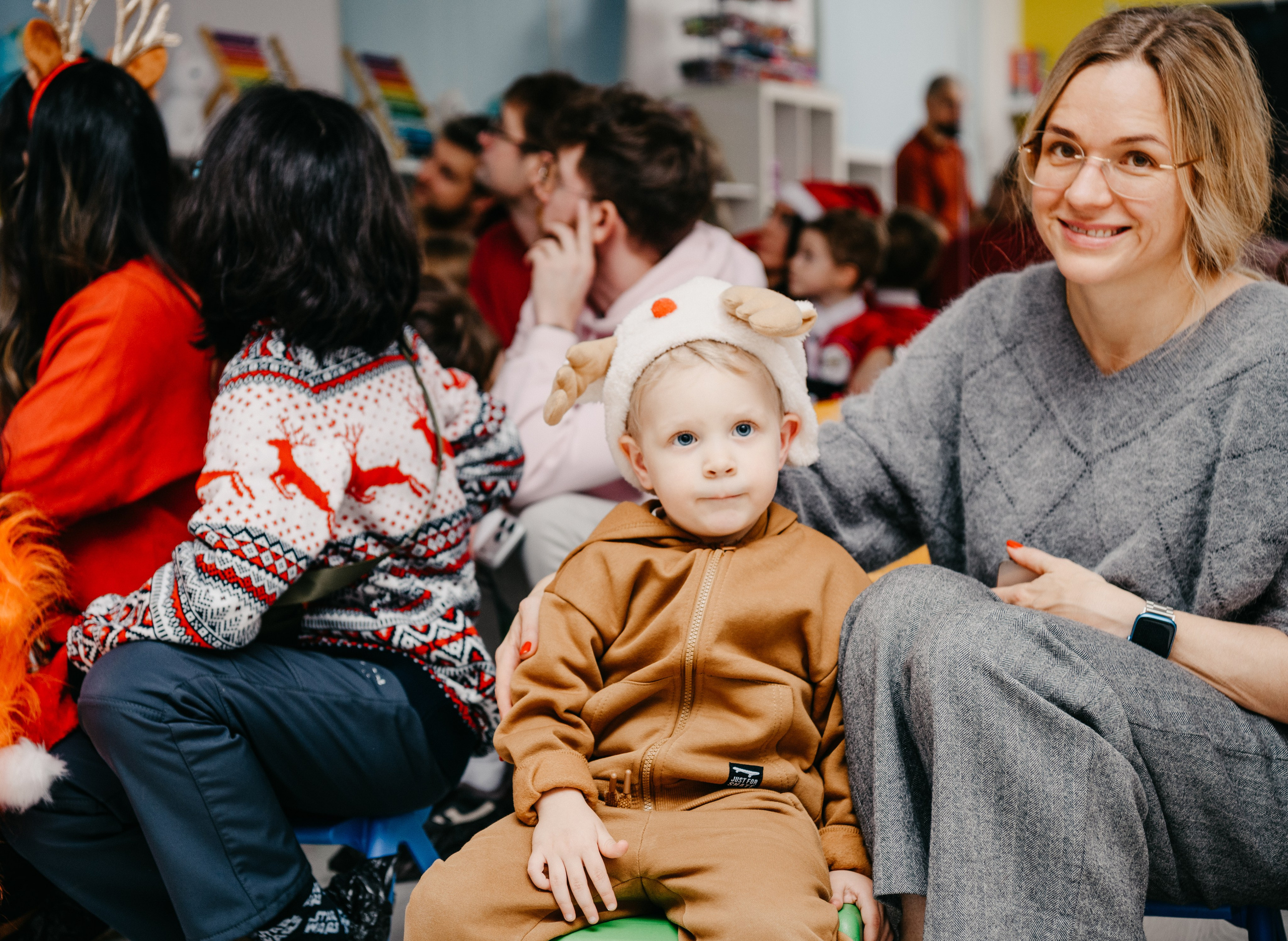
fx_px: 2372
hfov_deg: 30.4
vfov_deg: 22.4
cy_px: 475
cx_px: 576
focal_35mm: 64
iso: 500
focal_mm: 60
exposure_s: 1/160
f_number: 4
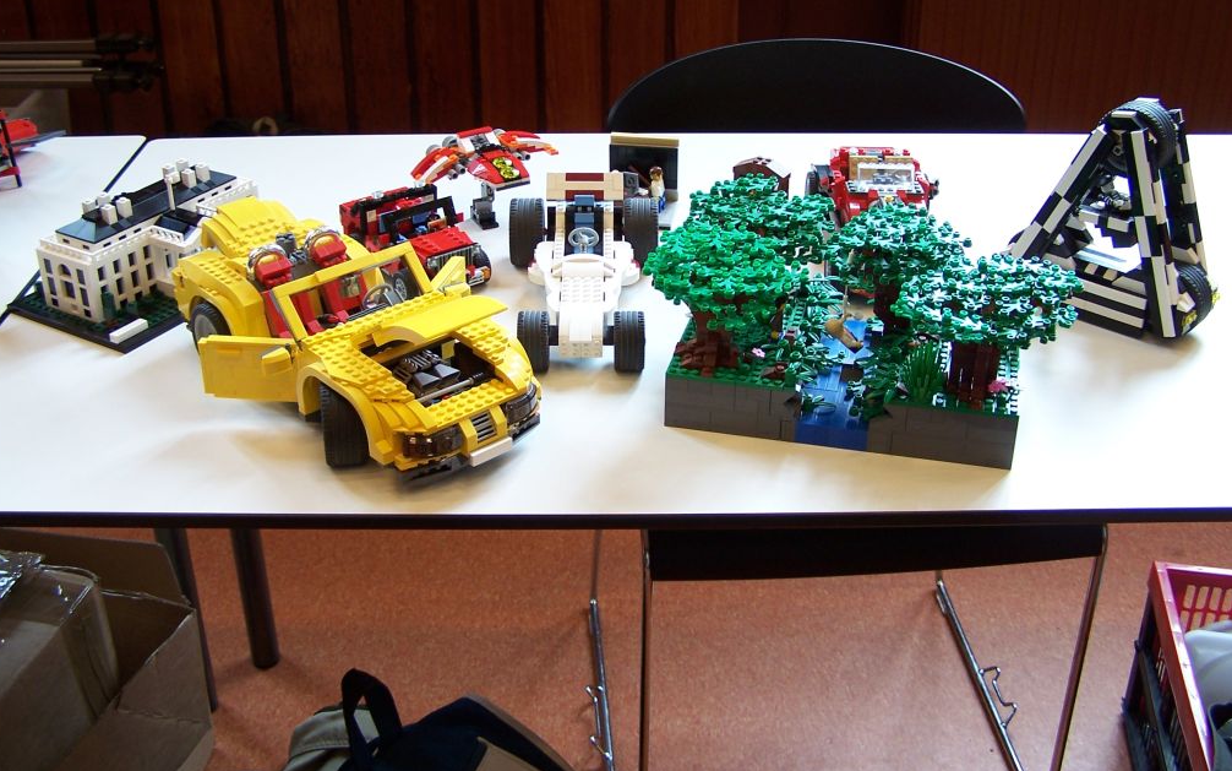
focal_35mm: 41
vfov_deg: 31.2
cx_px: 609
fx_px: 1377
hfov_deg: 48.2
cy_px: 304
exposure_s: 1/20
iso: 80
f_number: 2.8
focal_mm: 6.3
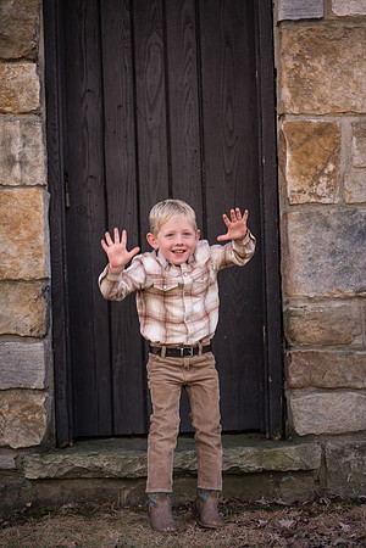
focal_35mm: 85
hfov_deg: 16.1
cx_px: 183
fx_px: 1296
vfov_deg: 23.9
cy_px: 274
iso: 320
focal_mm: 85
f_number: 3.2
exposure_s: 1/640
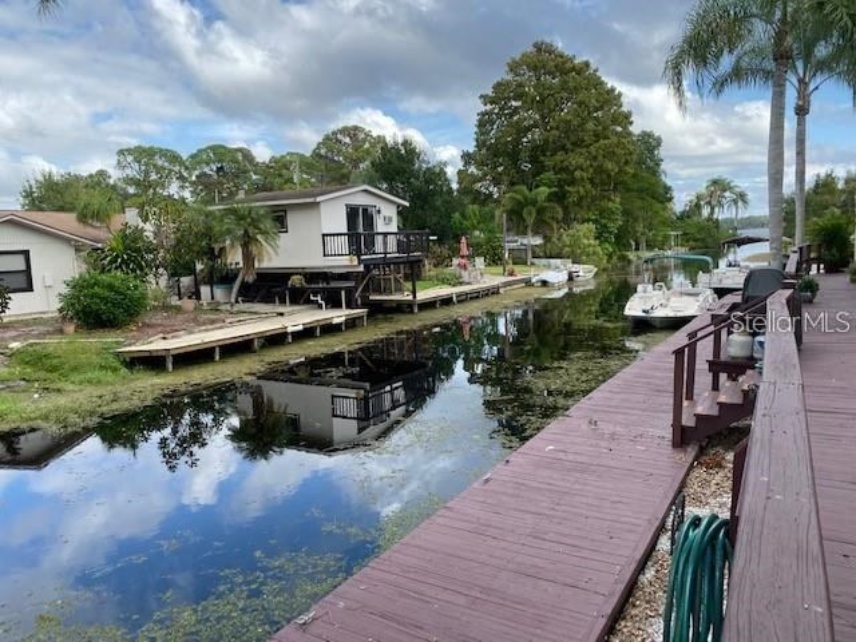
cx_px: 428
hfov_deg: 67.3
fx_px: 643
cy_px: 321
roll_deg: -0.3
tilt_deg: -6.0
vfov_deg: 53.1
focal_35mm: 26
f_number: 1.8
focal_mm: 4.25
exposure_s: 1/1379
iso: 32
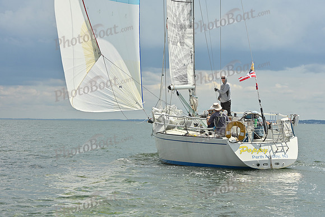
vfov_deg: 13.7
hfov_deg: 20.4
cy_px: 108
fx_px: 903
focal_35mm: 100
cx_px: 162
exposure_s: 1/1250
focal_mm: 100
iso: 320
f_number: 11
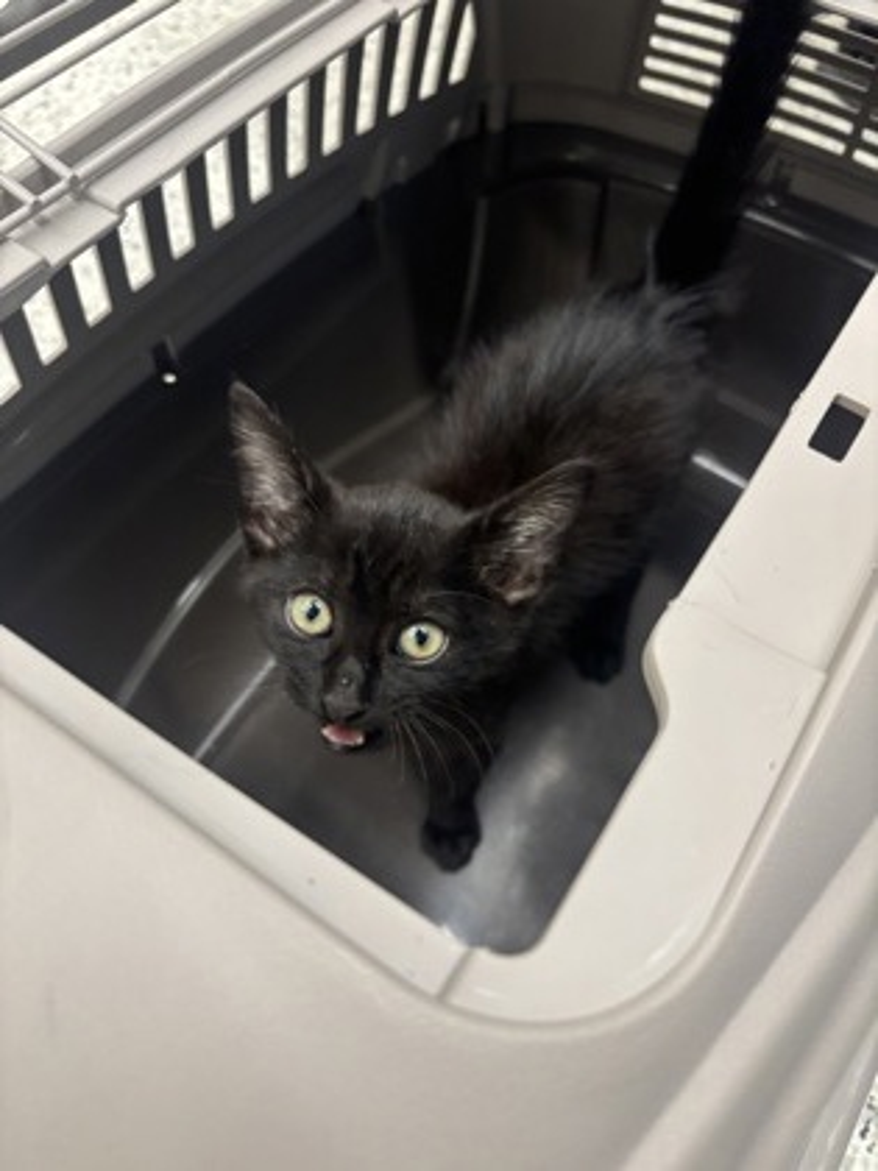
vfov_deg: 67.3
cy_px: 586
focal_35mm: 26
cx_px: 439
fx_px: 879
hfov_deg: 53.1
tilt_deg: -57.7
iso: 200
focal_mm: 5.96
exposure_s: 1/60
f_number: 1.6
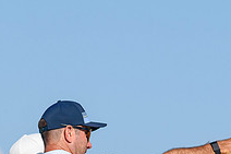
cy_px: 168
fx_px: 3956
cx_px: 119
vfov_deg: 2.2
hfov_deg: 3.3
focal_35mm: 617
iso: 200
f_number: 5.6
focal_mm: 150
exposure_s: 1/2000
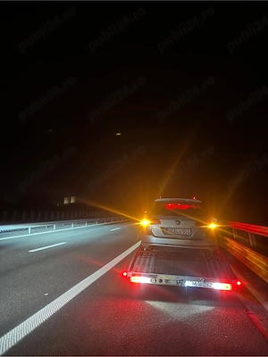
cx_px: 134
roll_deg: -0.1
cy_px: 178
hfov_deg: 56.8
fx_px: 248
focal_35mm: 24
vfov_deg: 71.6
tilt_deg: +8.8
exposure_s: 1/9
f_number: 1.78
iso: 1000
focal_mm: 6.86
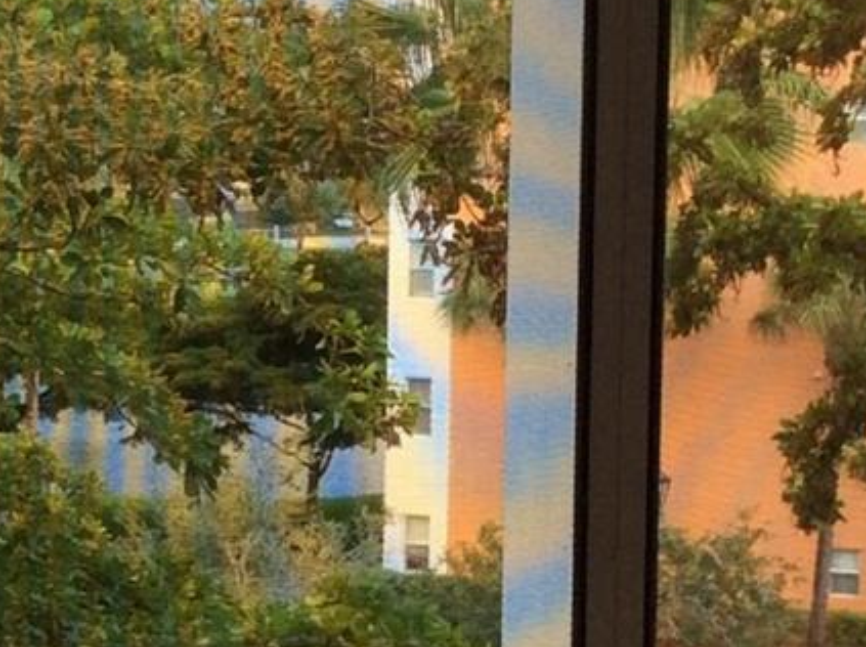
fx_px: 3023
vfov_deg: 12.2
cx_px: 102
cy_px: 502
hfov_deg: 16.1
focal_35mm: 121
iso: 40
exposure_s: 1/60
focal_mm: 3.3
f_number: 2.4
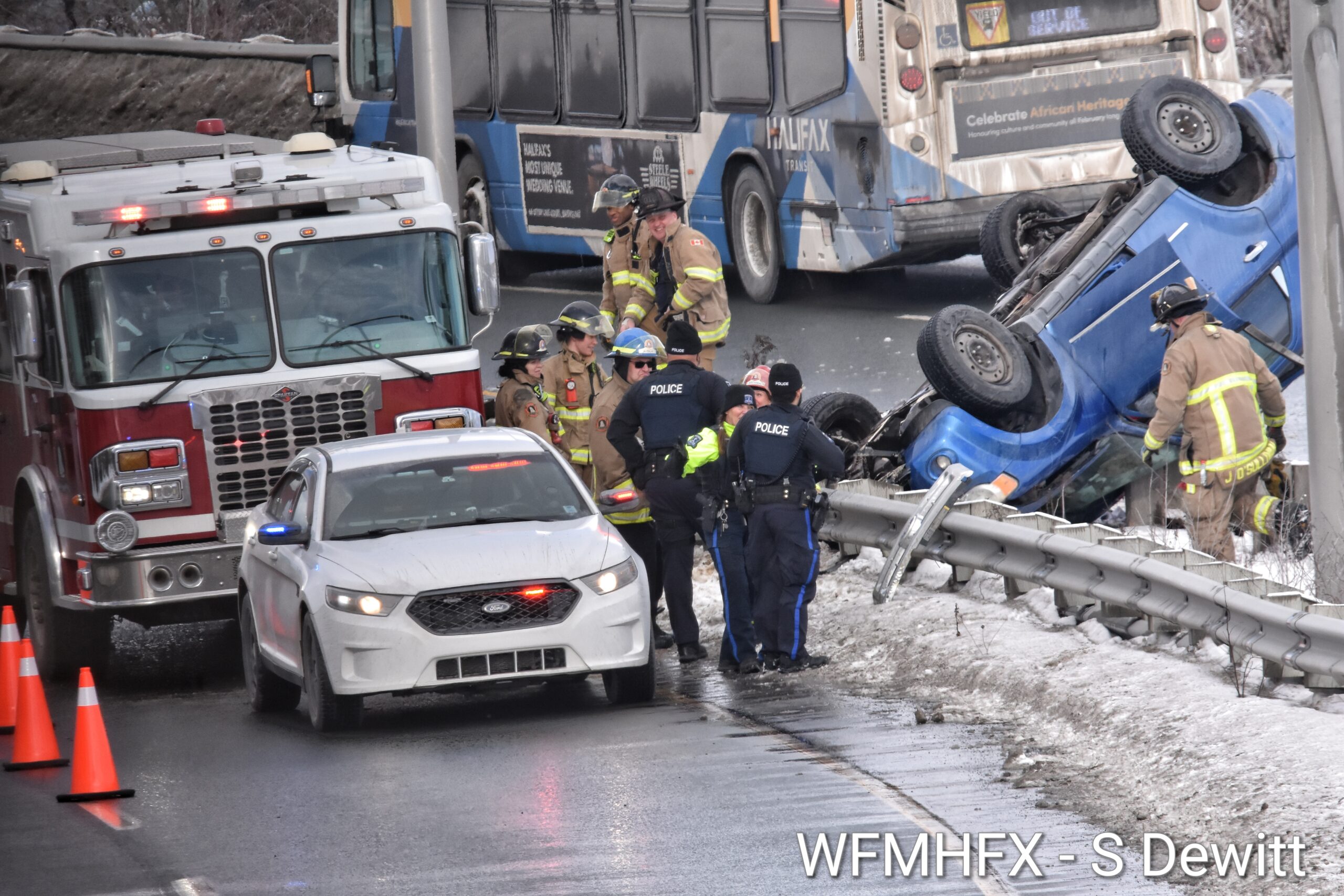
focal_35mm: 900
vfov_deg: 1.5
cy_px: 448
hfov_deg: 2.3
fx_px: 33599
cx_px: 672
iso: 1000
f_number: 9
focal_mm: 600
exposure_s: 1/833
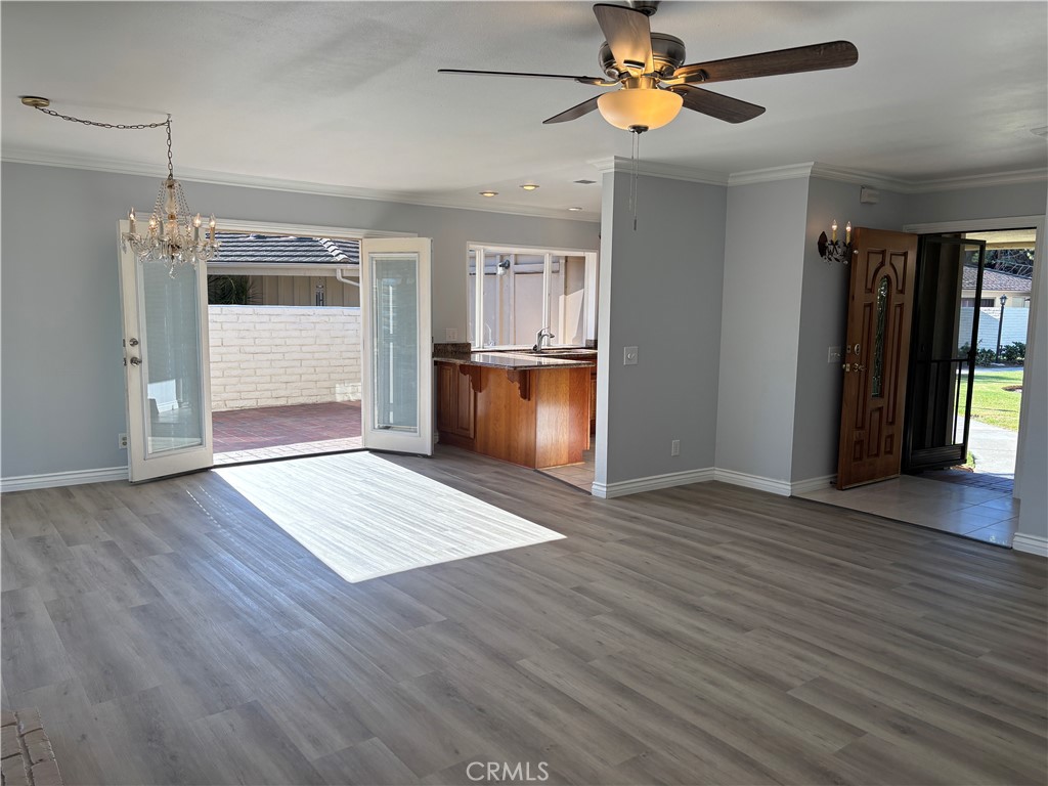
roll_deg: -1.2
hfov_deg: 67.3
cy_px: 393
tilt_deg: -7.1
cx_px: 524
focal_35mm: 26
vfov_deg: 53.1
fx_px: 787
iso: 50
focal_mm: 5.96
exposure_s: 1/550
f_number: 1.6
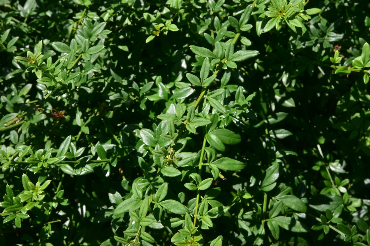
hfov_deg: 39.6
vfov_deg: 27.0
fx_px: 514
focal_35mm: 50
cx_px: 185
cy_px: 123
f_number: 22
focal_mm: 50
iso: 400
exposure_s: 1/100
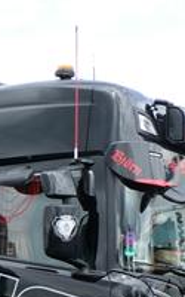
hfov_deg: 10.9
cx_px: -260
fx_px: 823
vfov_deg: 19.6
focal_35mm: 102
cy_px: 324
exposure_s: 1/250
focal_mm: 4.3
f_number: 3.3
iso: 80
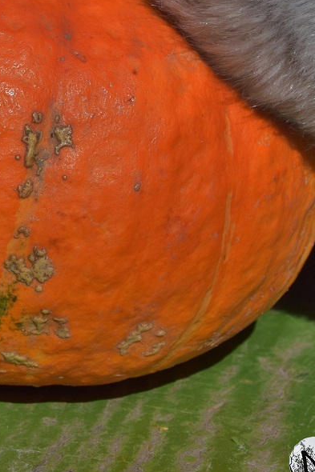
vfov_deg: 7.6
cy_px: -101
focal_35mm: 267
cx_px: -47
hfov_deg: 5.1
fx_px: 3506
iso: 200
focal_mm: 70
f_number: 11
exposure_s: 1/500
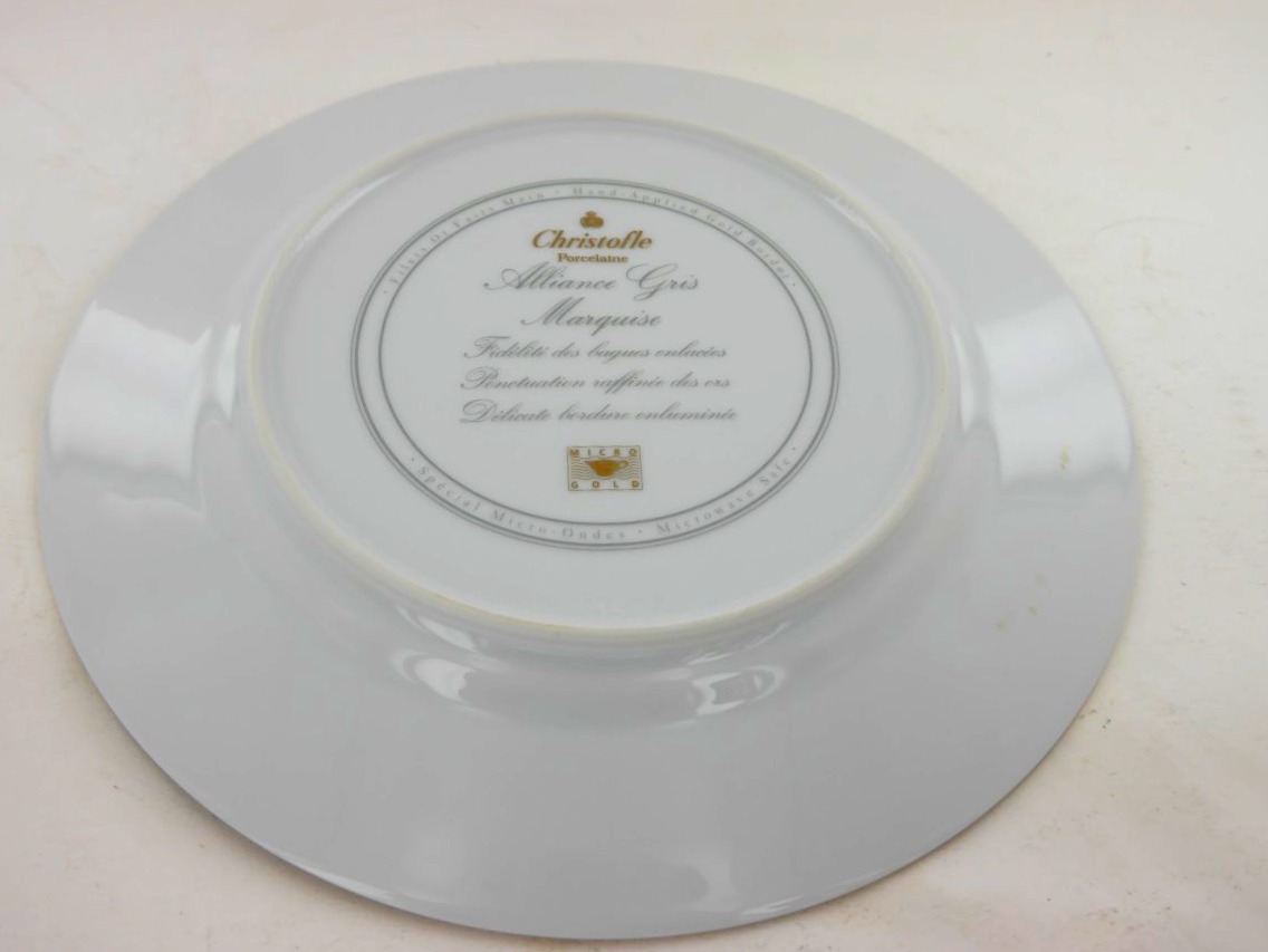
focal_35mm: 34
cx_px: 634
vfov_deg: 41.8
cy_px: 476
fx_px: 1246
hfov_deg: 53.9
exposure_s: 1/200
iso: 160
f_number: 5.6
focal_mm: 17
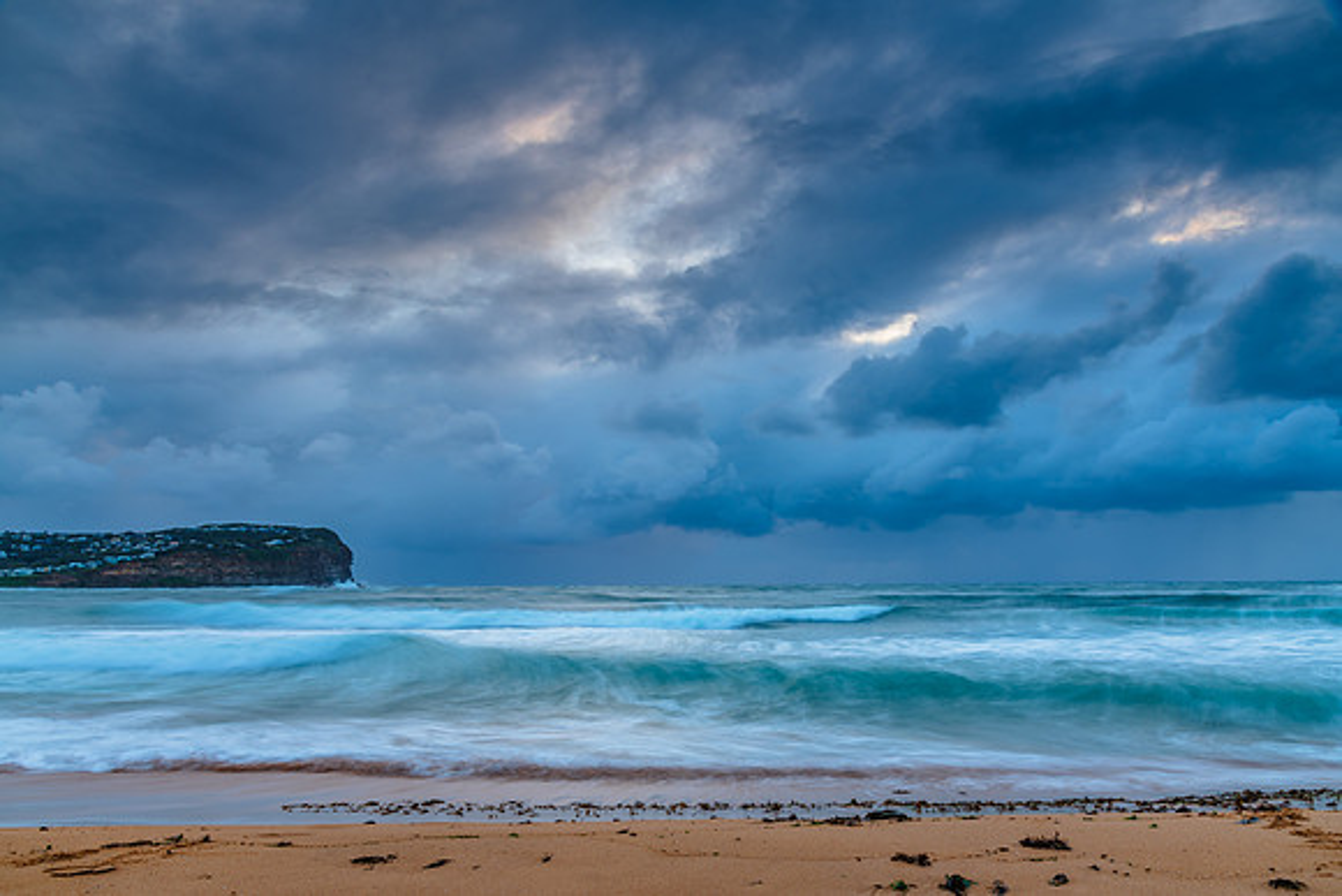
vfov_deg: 43.2
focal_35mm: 30
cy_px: 448
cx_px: 671
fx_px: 1131
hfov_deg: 61.4
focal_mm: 30
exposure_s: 1.3
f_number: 13
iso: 31
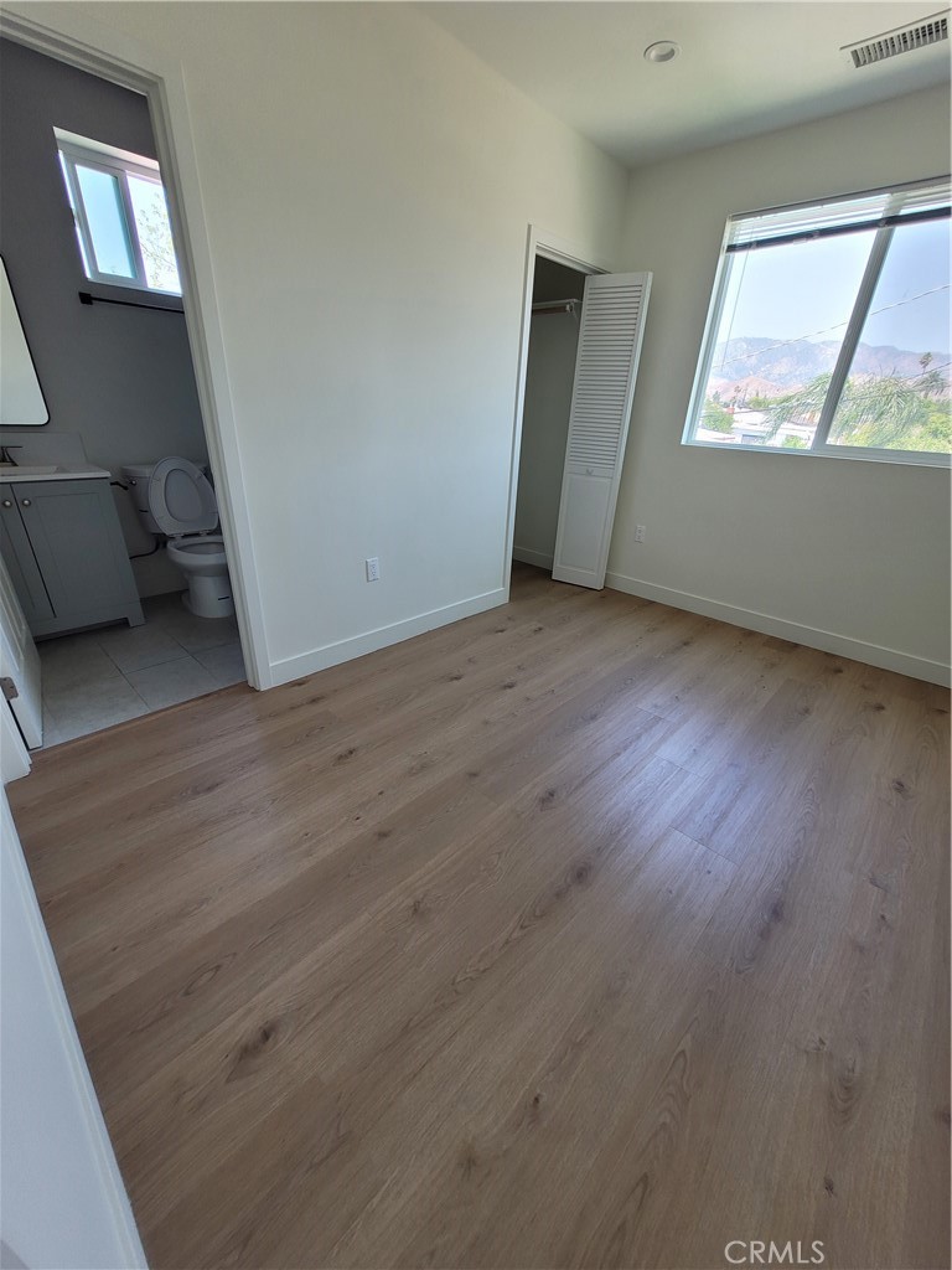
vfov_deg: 106.2
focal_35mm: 13
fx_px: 477
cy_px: 635
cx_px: 476
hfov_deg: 89.9
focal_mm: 1.74
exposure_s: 1/60
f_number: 2.2
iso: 64
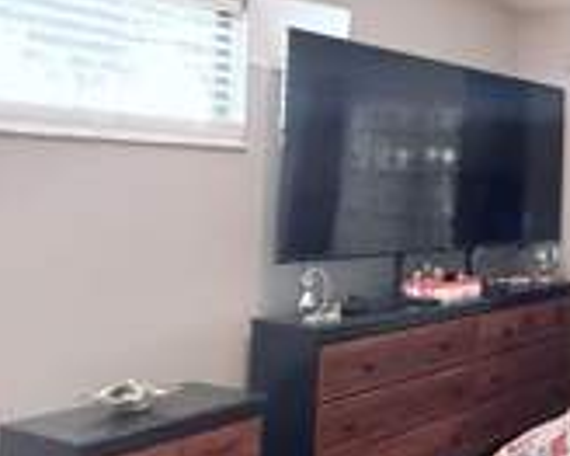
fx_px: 674
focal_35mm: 40
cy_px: 169
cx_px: 768
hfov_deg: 32.3
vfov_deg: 37.1
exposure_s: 1/60
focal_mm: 2.22
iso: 800
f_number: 2.2
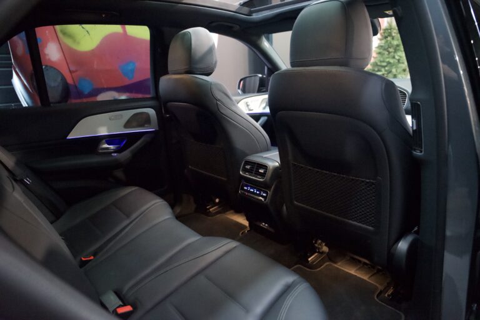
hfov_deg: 73.7
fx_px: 320
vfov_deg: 53.1
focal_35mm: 24
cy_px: 160
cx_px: 240
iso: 8000
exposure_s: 1/80
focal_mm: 24
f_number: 2.8
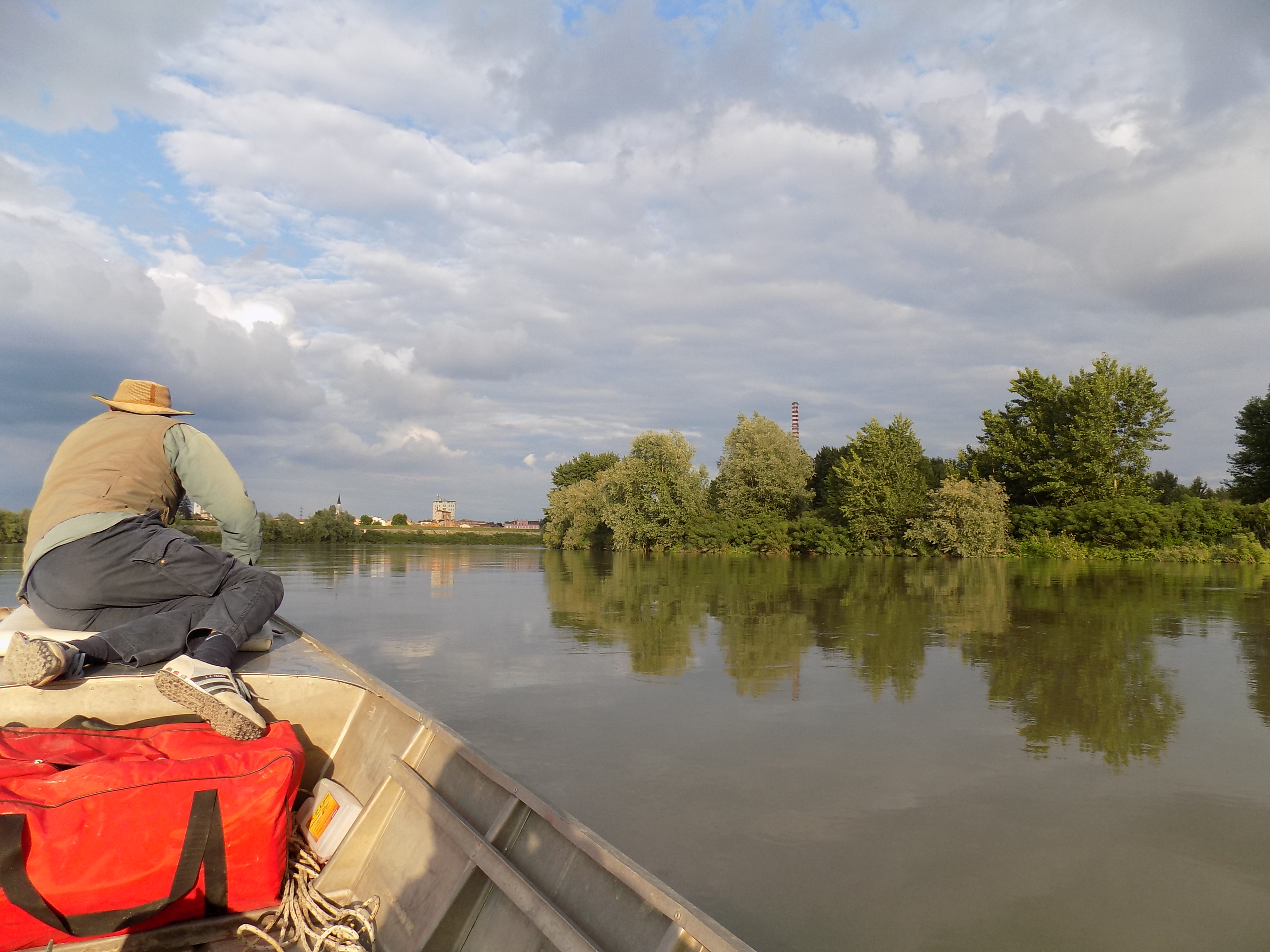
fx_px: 844
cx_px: 635
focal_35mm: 23
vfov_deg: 58.9
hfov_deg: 73.9
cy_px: 476
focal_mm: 4
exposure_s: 1/640
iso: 80
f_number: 3.1
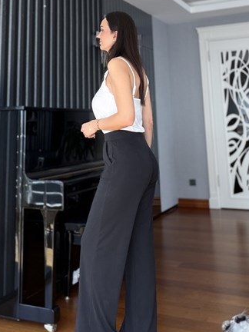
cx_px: 136
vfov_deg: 50.1
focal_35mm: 37
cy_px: 169
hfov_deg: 38.6
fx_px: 355
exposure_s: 1/121
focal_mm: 2.71
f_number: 1.9
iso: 64
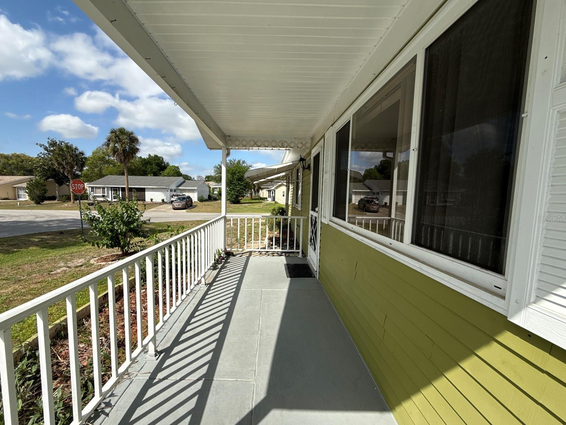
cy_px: 218
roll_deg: -1.4
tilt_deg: -5.4
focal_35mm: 15
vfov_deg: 81.7
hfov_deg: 98.1
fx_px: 245
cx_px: 270
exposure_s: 1/2841
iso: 50
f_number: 2.2
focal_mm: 2.22
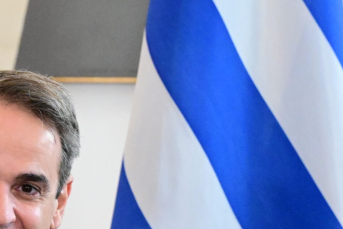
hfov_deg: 2.6
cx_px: -4
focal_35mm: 804
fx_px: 7661
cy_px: 284
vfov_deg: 1.7
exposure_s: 1/320
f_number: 6.3
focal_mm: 200
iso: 8000
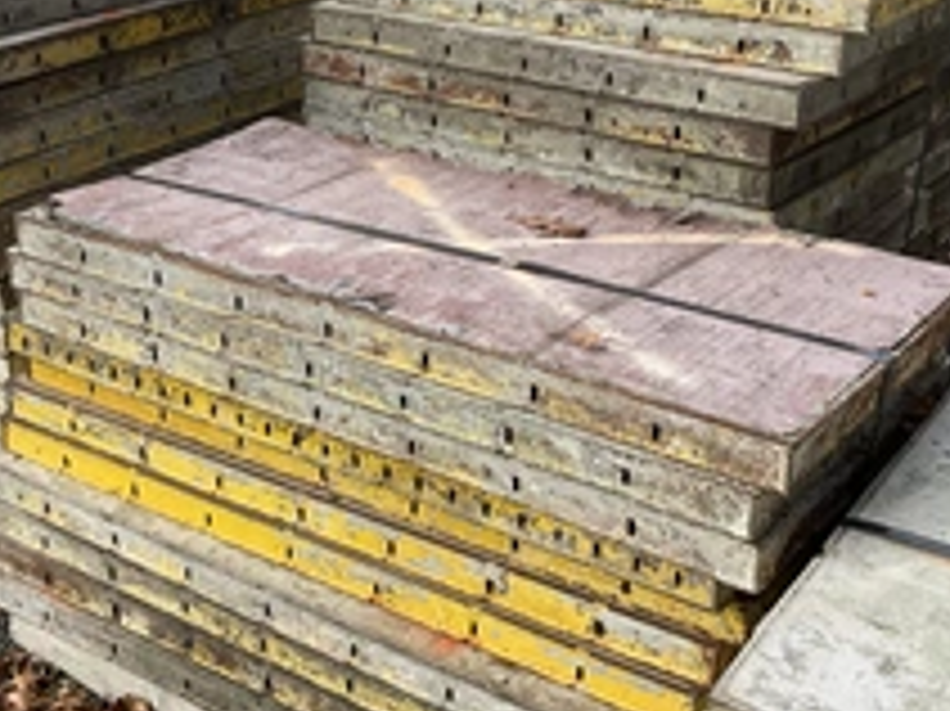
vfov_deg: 26.5
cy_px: 270
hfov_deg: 34.5
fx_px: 1509
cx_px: 284
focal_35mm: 55
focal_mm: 3
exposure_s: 1/415
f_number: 1.8
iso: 25
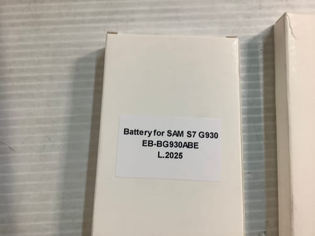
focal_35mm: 31
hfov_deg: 58.4
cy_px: 118
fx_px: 282
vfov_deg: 45.4
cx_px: 158
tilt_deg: -77.9
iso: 80
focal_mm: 3.3
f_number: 2.4
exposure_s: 1/50
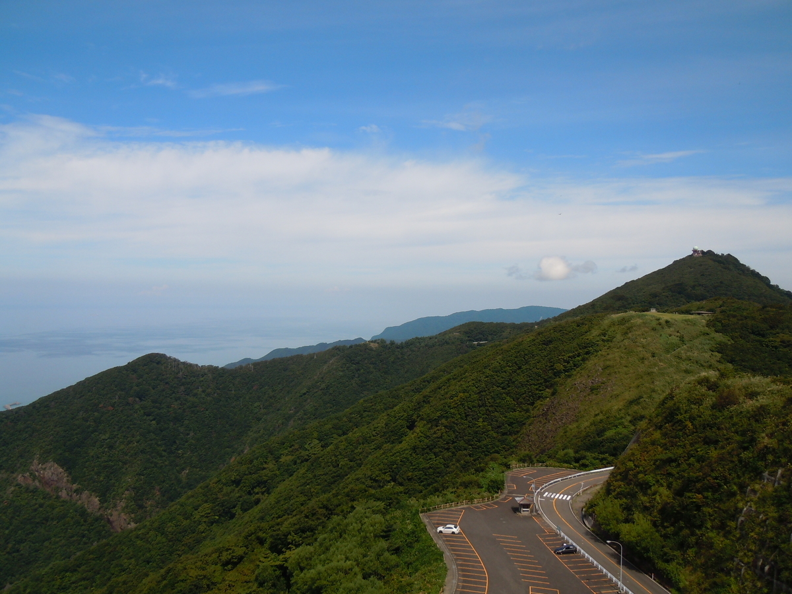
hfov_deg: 60.0
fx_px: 686
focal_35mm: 30
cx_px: 396
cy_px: 297
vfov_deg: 46.8
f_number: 7
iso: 100
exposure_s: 1/400
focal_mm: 5.4
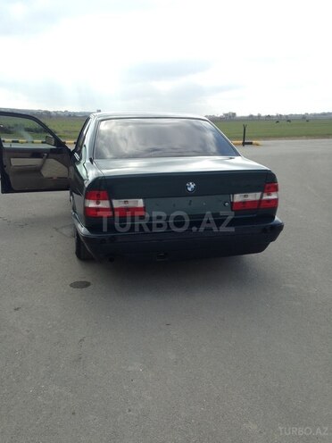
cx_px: 166
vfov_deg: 55.4
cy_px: 222
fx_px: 422
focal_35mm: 33
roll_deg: -2.6
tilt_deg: -10.2
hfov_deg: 42.9
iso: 50
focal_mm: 4.12
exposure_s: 1/903
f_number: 2.4
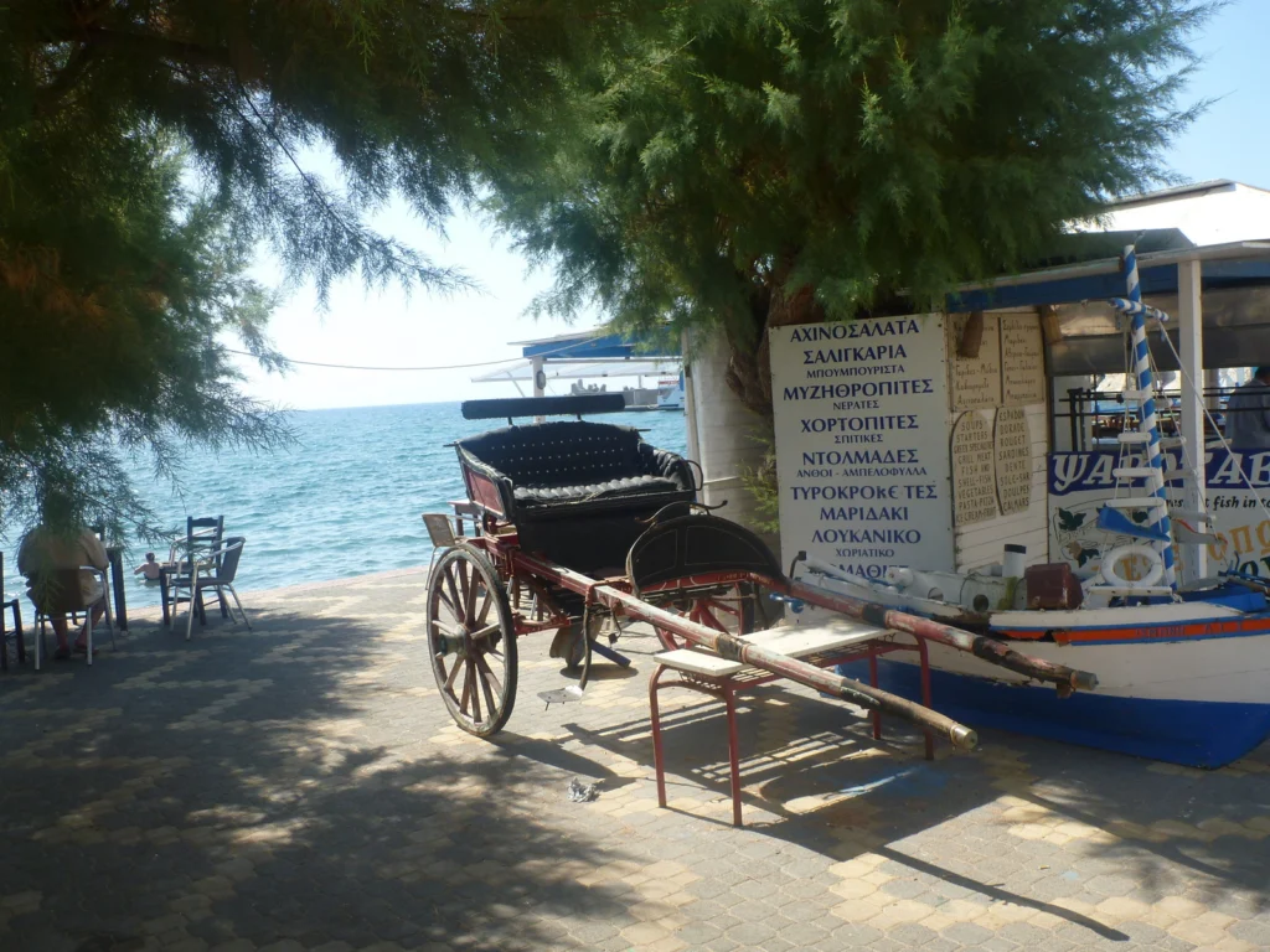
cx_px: 635
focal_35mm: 31
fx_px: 1137
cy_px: 476
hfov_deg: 58.4
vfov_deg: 45.4
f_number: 3.5
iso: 100
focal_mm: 5.5
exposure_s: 1/500
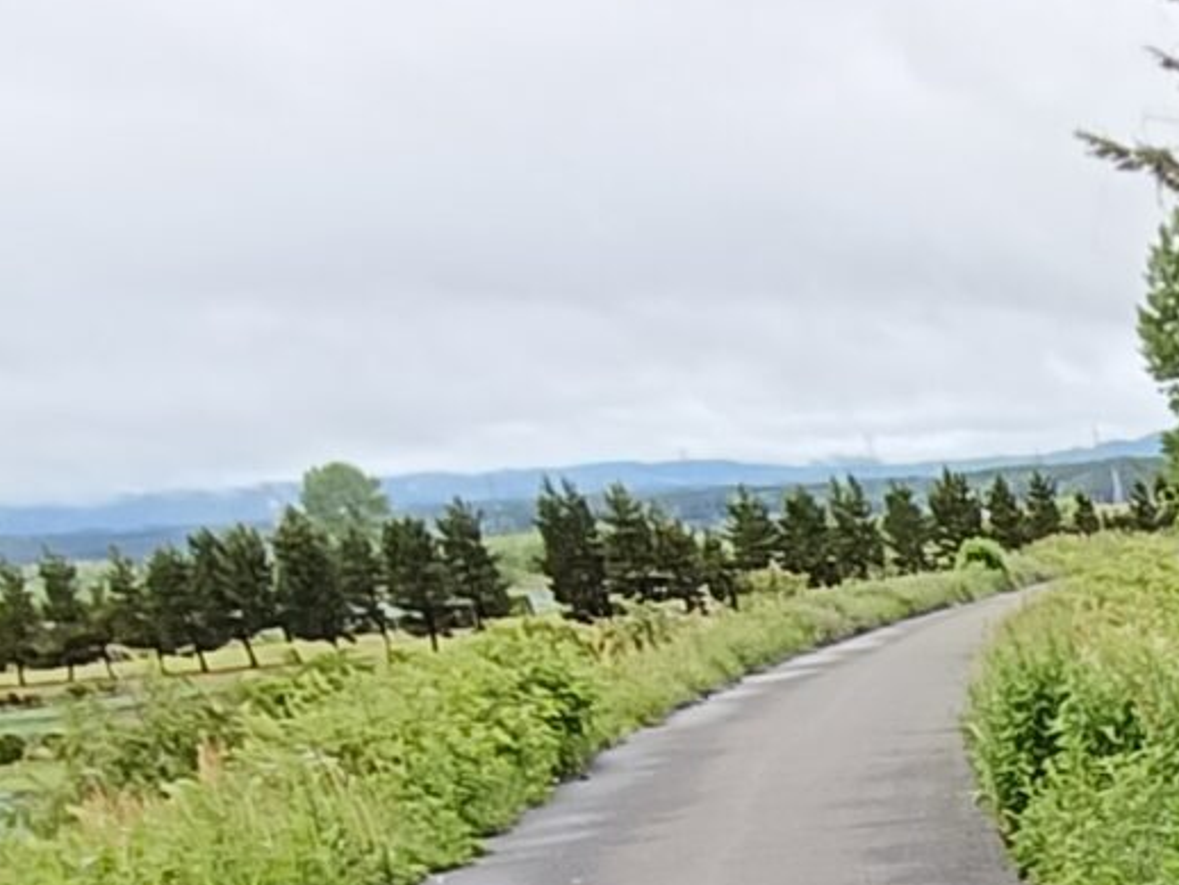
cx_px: 2183
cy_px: 1611
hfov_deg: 18.6
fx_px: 2692
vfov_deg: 15.8
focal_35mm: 79
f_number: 2.2
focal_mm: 1.68
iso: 64
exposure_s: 1/156
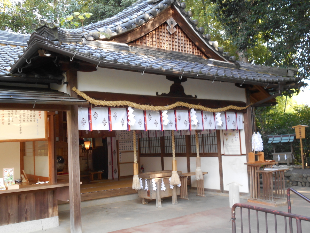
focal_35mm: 39
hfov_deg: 47.9
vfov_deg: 36.8
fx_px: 349
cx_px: 155
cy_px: 116
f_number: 3.9
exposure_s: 1/30
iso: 160
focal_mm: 6.7
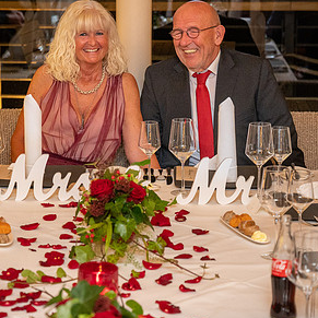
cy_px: 149
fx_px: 1320
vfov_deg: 13.7
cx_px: 104
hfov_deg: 13.7
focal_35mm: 127
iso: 5000
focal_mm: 70
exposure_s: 1/60
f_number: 4
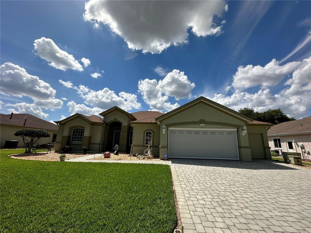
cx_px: 156
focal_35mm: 14
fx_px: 126
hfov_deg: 102.1
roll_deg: -2.5
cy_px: 116
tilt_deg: +11.2
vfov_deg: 85.7
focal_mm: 2.22
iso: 40
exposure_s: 1/3610
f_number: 2.2
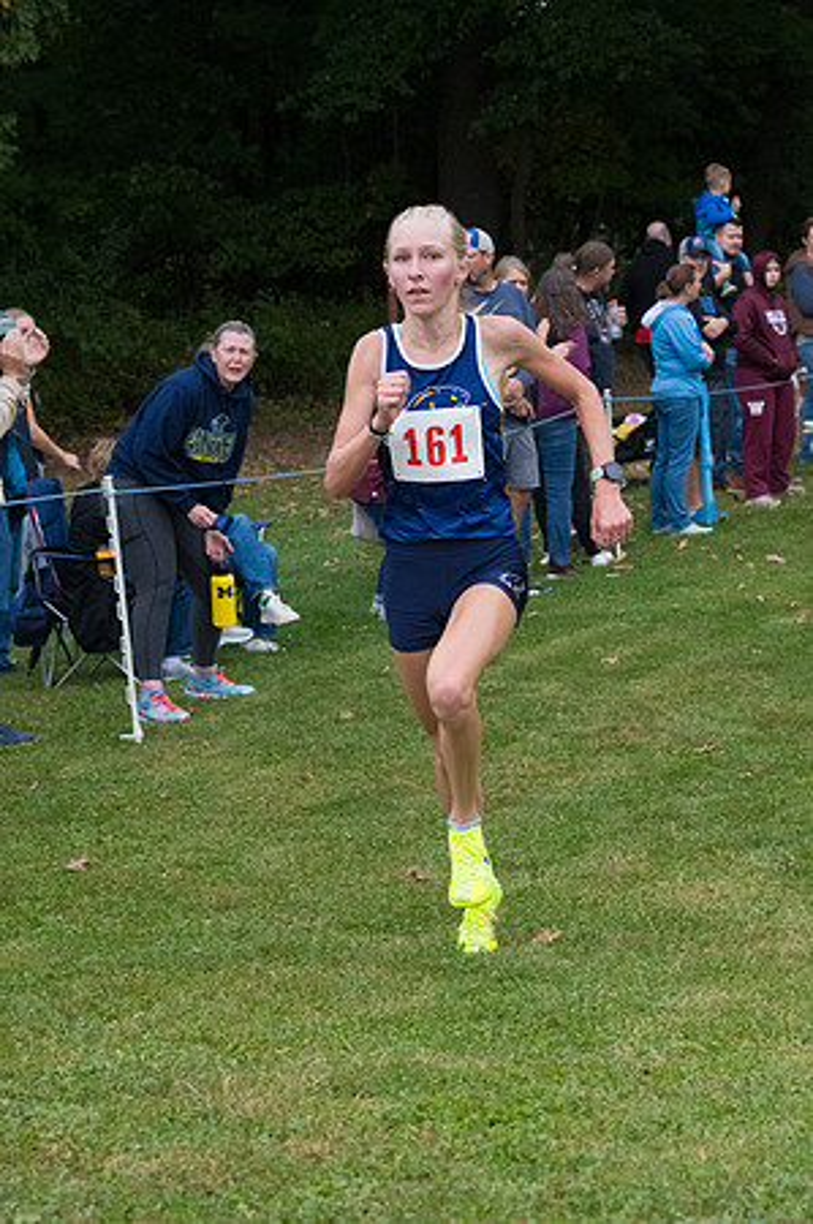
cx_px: 406
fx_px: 2954
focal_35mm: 87
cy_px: 612
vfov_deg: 23.4
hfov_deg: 15.7
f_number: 5.6
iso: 3200
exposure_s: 1/1600
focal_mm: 58
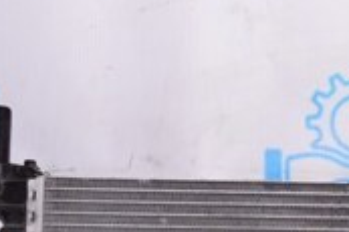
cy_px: 394
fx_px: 1288
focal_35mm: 133
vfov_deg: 9.8
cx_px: 412
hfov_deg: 14.9
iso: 1600
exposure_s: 1/200
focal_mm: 24
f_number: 8
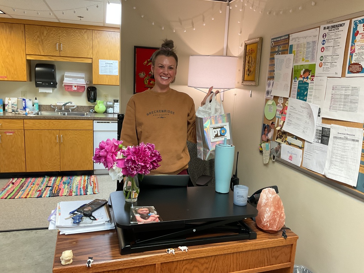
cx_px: 182
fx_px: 305
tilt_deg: -9.8
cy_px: 136
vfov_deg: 48.2
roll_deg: -2.1
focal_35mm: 29
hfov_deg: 61.7
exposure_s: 1/60
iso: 100
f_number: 1.8
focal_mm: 3
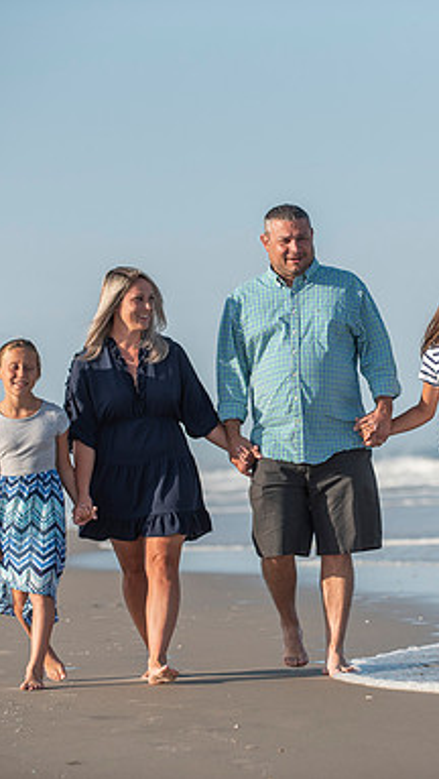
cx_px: 362
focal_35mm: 184
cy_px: 387
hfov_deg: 6.6
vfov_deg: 11.7
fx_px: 3800
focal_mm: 116
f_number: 3.5
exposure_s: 1/4000
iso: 250
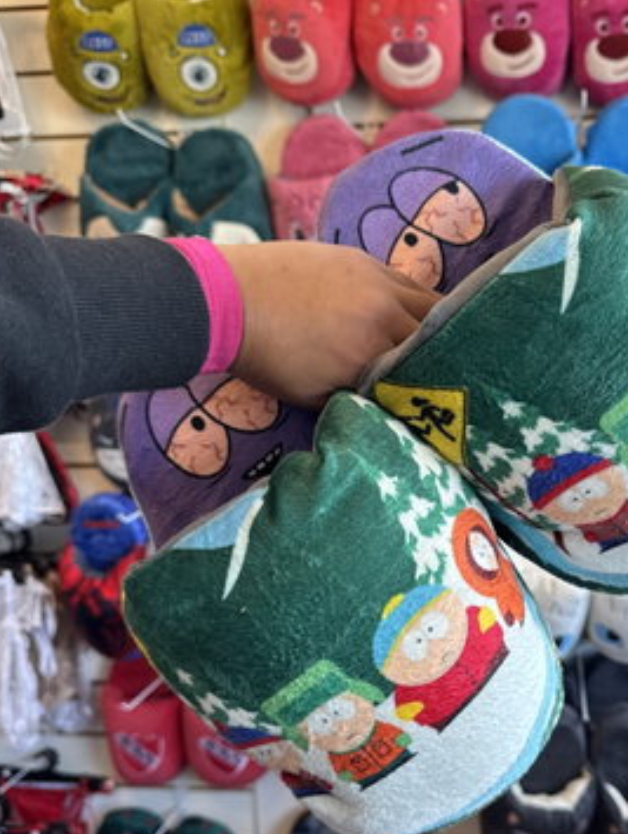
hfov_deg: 39.1
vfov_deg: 51.0
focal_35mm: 36
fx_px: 869
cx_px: 440
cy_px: 495
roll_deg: +1.0
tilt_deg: -9.4
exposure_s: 1/100
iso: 100
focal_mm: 6.76
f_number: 1.78
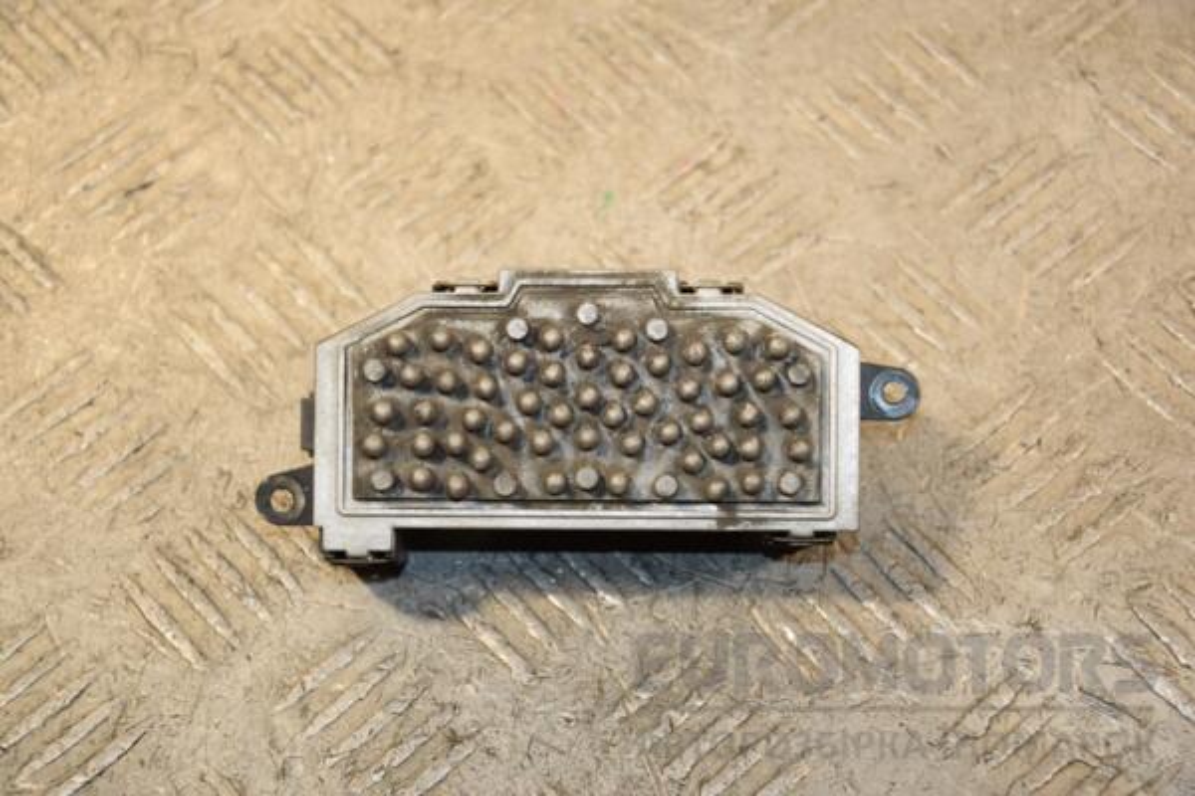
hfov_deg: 20.6
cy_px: 398
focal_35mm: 99
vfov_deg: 13.8
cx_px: 598
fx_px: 3286
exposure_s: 1/200
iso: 800
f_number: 5.6
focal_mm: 66
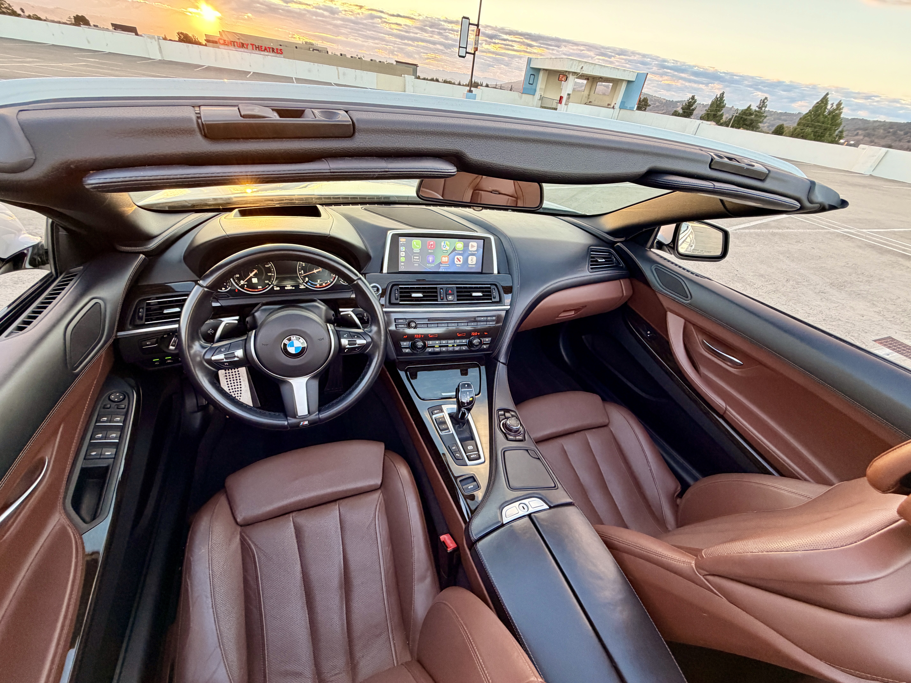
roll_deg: -8.9
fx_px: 368
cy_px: 342
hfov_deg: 102.1
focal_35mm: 14
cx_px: 456
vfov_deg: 85.7
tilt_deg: -35.5
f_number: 2.2
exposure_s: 1/121
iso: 250
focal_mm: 2.22
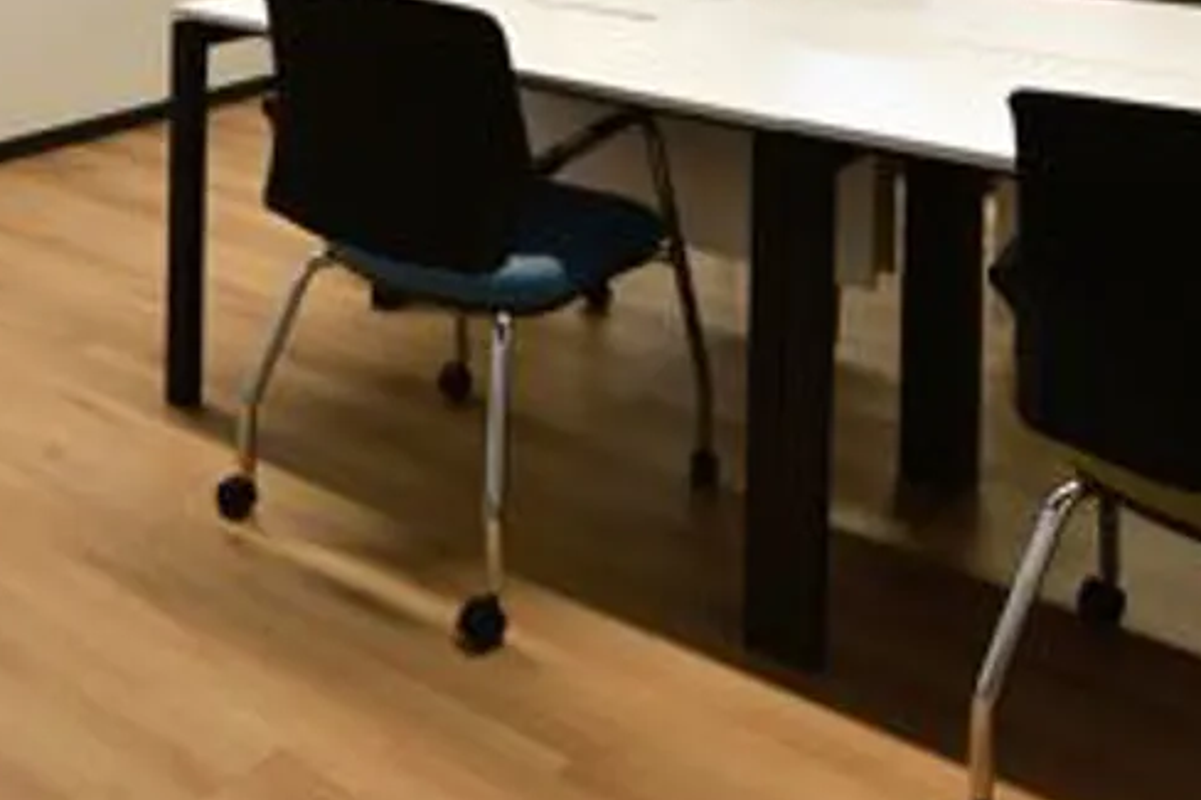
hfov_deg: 44.7
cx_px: 391
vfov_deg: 25.7
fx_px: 1434
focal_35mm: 43
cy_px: -302
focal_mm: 14
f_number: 8
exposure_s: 1/25
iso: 1000
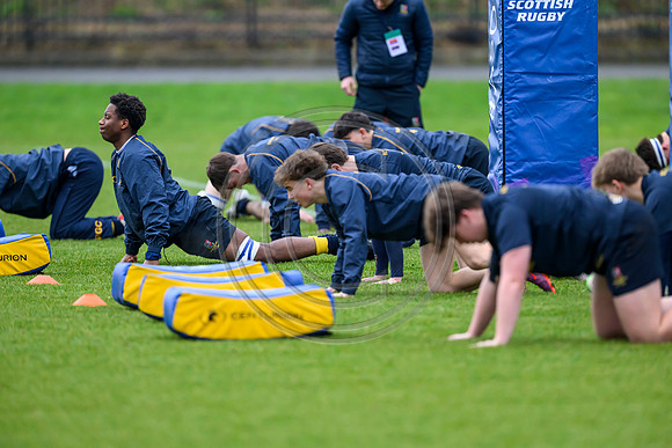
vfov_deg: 3.4
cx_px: 336
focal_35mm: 400
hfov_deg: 5.2
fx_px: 7468
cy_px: 224
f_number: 3.5
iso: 3200
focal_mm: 400
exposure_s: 1/2500
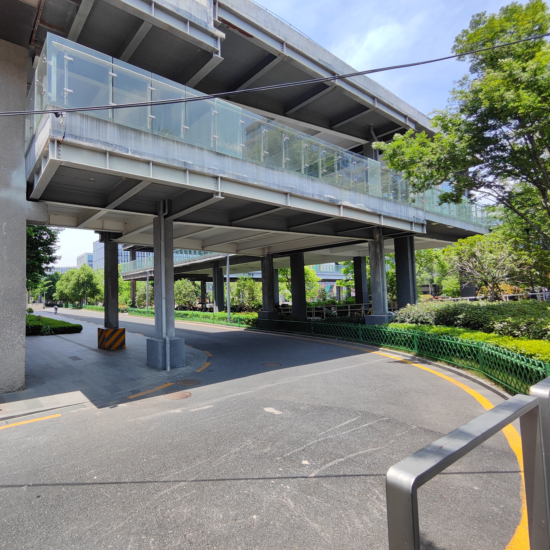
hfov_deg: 75.5
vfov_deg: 77.7
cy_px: 277
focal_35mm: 19
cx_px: 189
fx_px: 342
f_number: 2.4
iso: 50
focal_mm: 2.13
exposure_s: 1/640
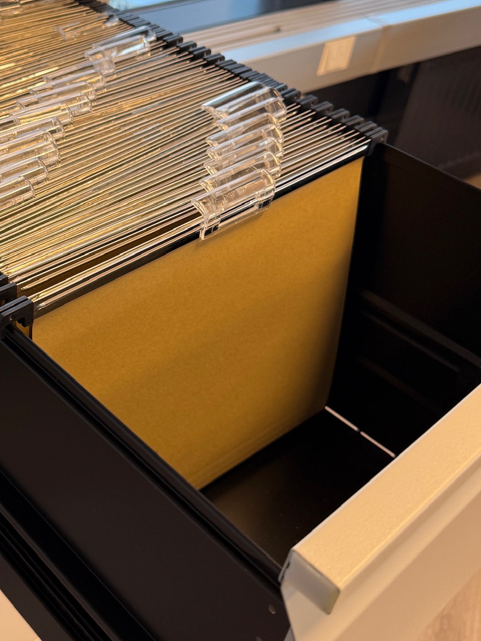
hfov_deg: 33.1
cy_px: 289
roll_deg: -3.2
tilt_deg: -36.4
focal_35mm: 42
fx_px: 778
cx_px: 75
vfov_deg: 44.7
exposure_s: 1/100
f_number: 1.78
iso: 125
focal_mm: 6.76
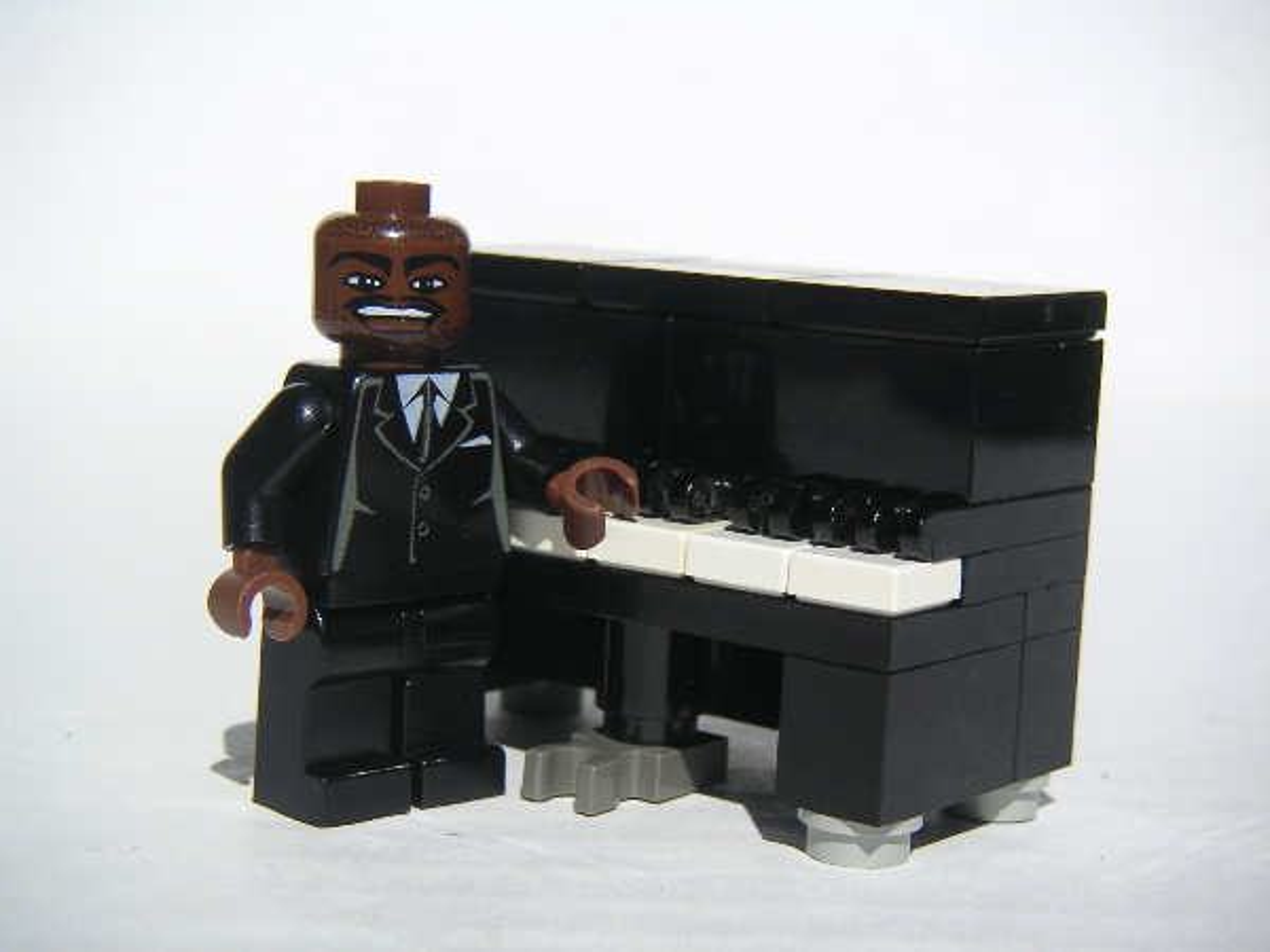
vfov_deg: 20.7
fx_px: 2605
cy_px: 476
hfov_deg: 27.4
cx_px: 635
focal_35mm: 71
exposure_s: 1/350
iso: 50
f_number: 6.7
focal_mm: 11
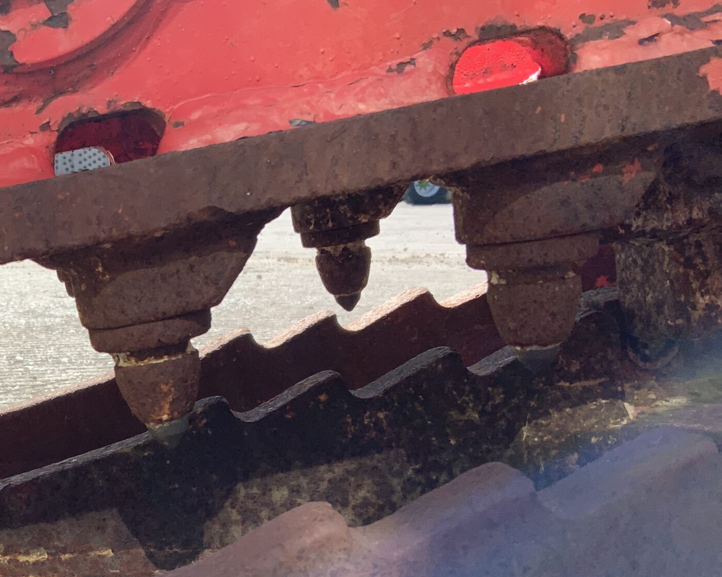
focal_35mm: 52
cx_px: 94
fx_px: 1111
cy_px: 466
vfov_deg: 28.5
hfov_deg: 34.3
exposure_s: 1/739
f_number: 1.8
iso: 16
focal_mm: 3
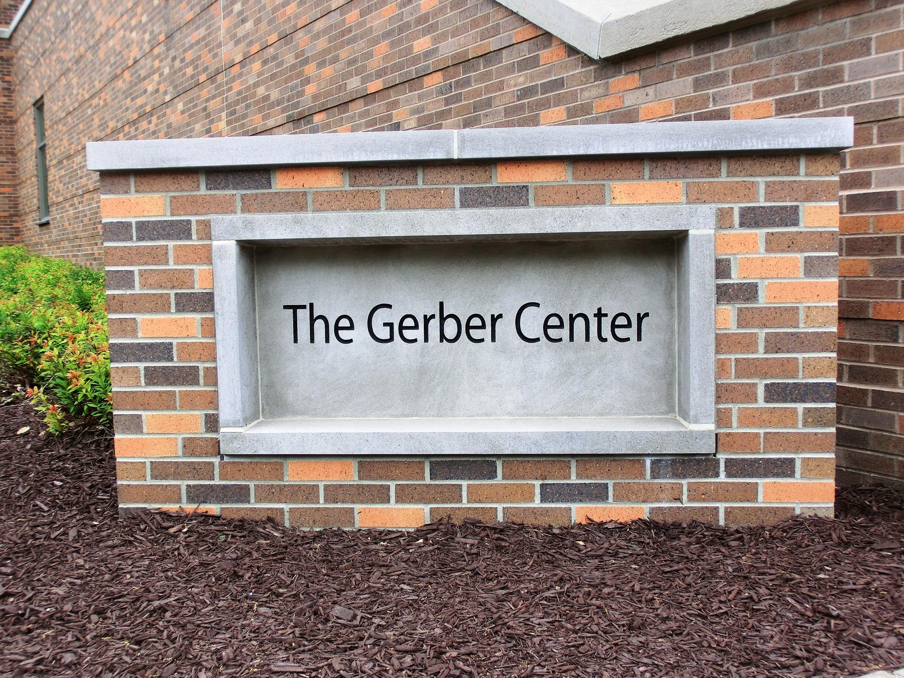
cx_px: 452
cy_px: 339
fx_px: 1149
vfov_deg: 32.9
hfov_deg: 42.9
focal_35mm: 44
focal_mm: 7.87
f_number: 4.2
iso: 100
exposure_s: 1/160
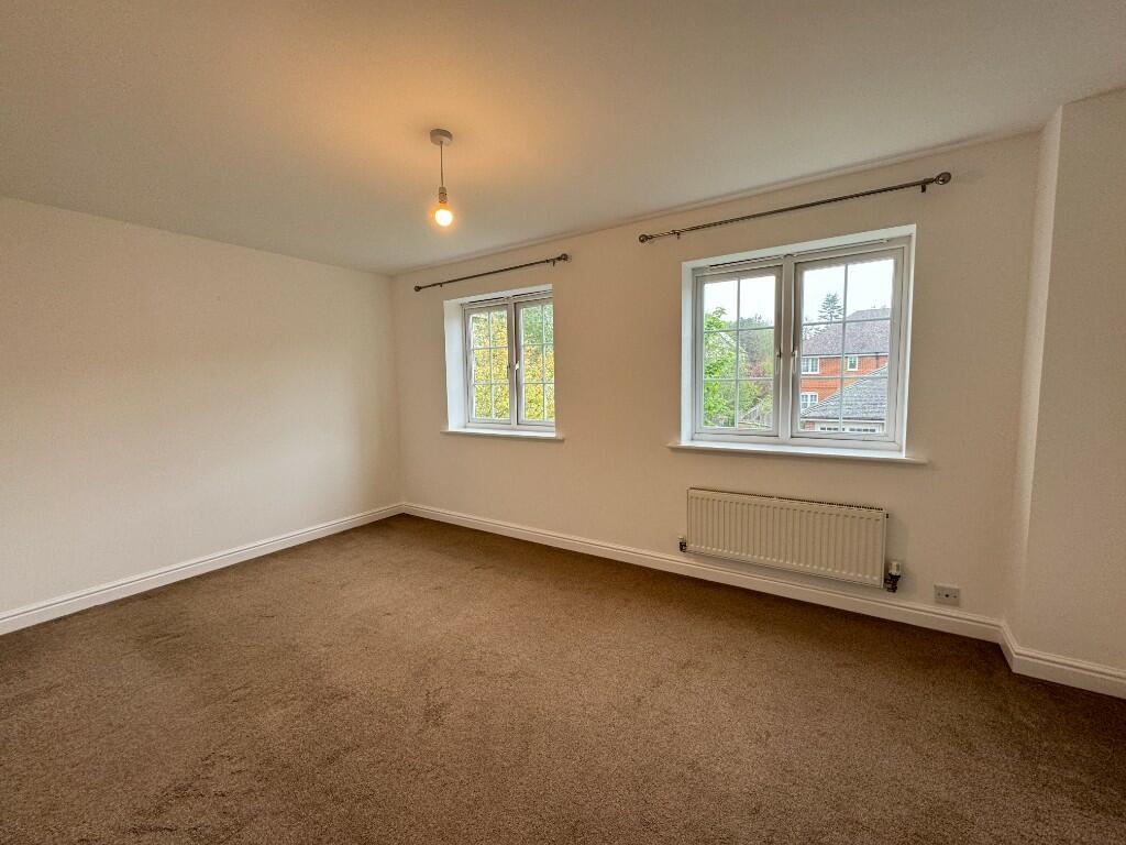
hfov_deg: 102.1
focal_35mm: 14
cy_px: 422
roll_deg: +1.5
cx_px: 563
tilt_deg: -5.0
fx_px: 455
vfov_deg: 85.7
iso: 125
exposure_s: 1/99
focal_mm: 2.22
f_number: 2.2
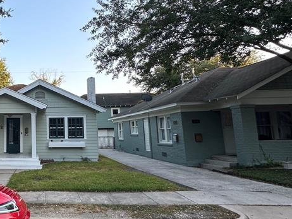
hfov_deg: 50.6
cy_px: 103
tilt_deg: +6.9
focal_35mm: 31
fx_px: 262
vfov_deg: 45.5
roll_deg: -0.4
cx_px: 21
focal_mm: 2.22
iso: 40
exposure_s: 1/238
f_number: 2.2
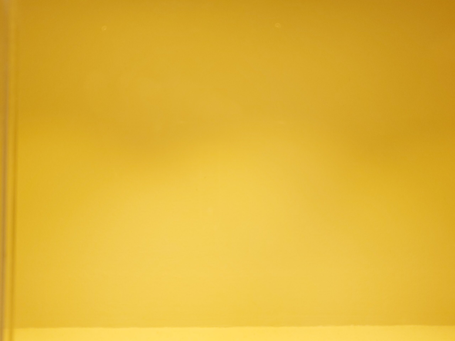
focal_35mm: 26
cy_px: 170
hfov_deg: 67.3
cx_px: 228
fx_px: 342
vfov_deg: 53.1
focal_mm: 4.3
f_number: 1.5
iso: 80
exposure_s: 1/350
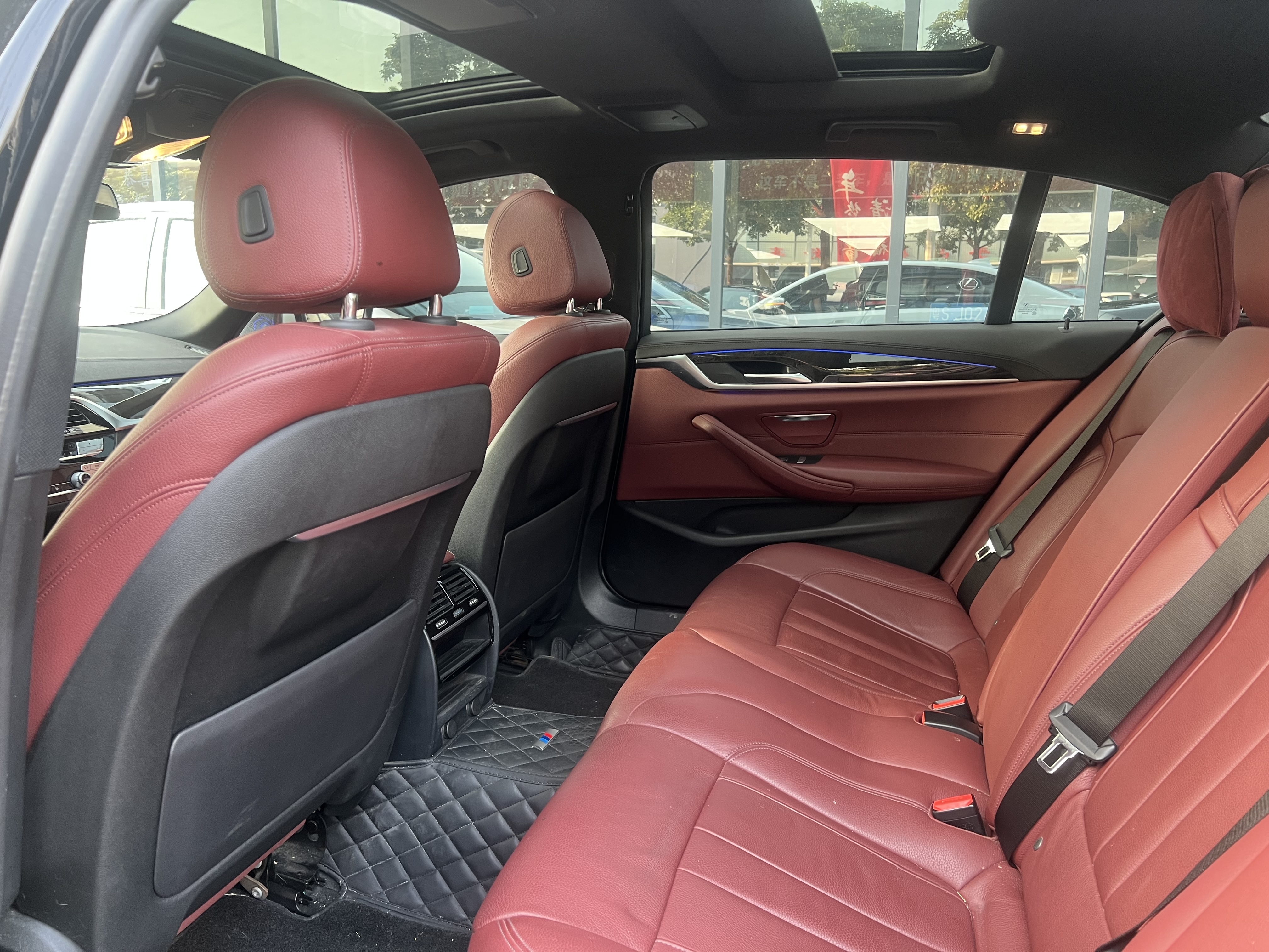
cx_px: 634
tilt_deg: -9.3
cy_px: 476
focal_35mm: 26
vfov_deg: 53.1
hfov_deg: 67.3
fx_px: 953
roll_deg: -0.5
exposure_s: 1/63
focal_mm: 5.7
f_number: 1.5
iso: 125
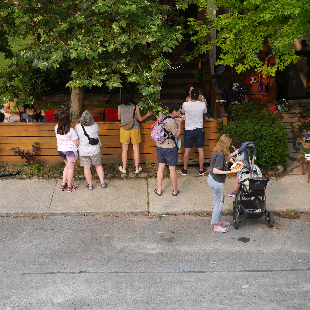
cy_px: 154
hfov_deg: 20.9
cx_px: 148
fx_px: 841
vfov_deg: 20.9
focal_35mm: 83
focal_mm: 35
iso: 100
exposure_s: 1/250
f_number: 3.5
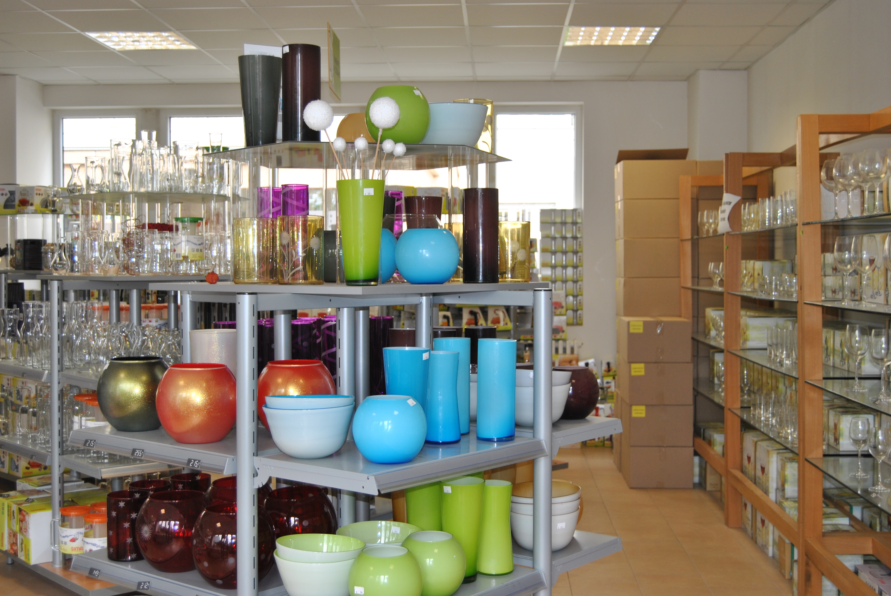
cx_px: 446
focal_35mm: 45
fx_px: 1115
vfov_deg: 29.9
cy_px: 298
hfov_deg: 43.6
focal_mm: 30
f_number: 4.2
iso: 200
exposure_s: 1/60
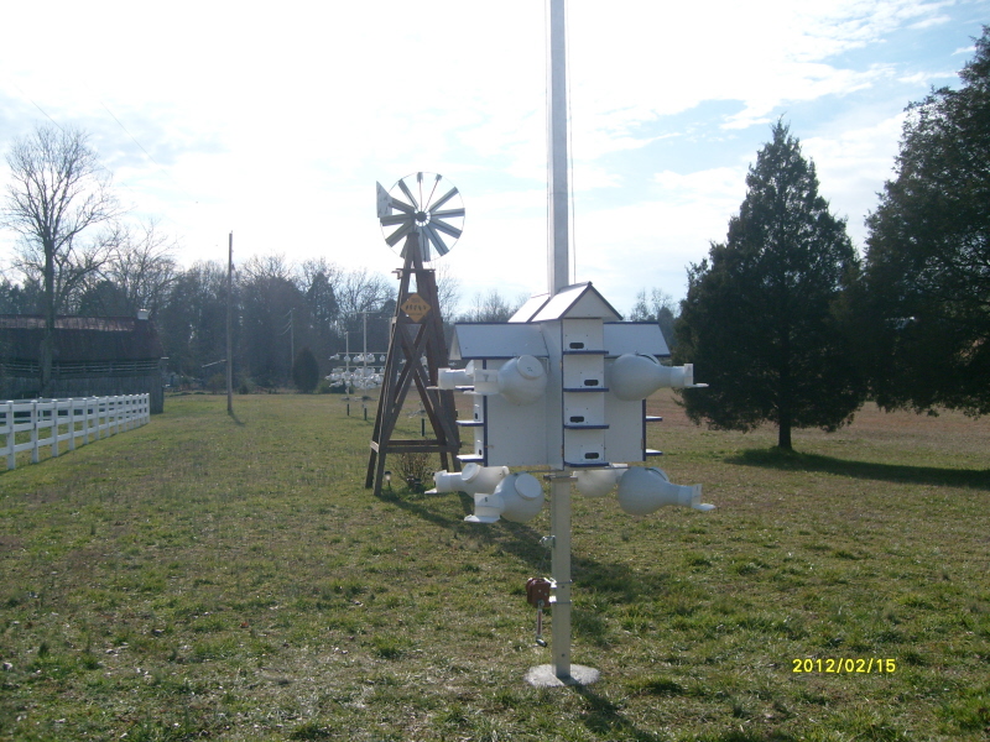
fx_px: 1001
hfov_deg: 52.6
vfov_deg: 40.7
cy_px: 371
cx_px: 495
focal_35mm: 35
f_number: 7.1
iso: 80
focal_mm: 5.8
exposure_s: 1/350
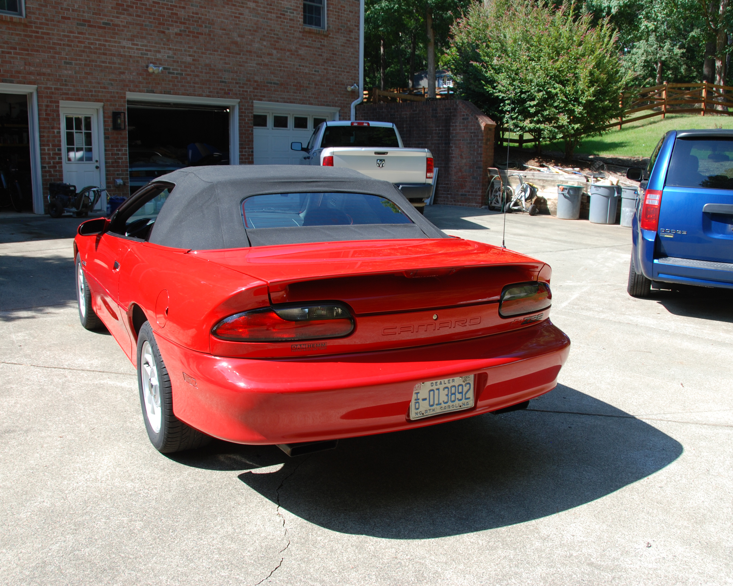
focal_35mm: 31
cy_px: 288
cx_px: 389
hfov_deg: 57.1
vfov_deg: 47.1
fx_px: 672
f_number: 6.3
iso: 100
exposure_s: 1/160
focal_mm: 18
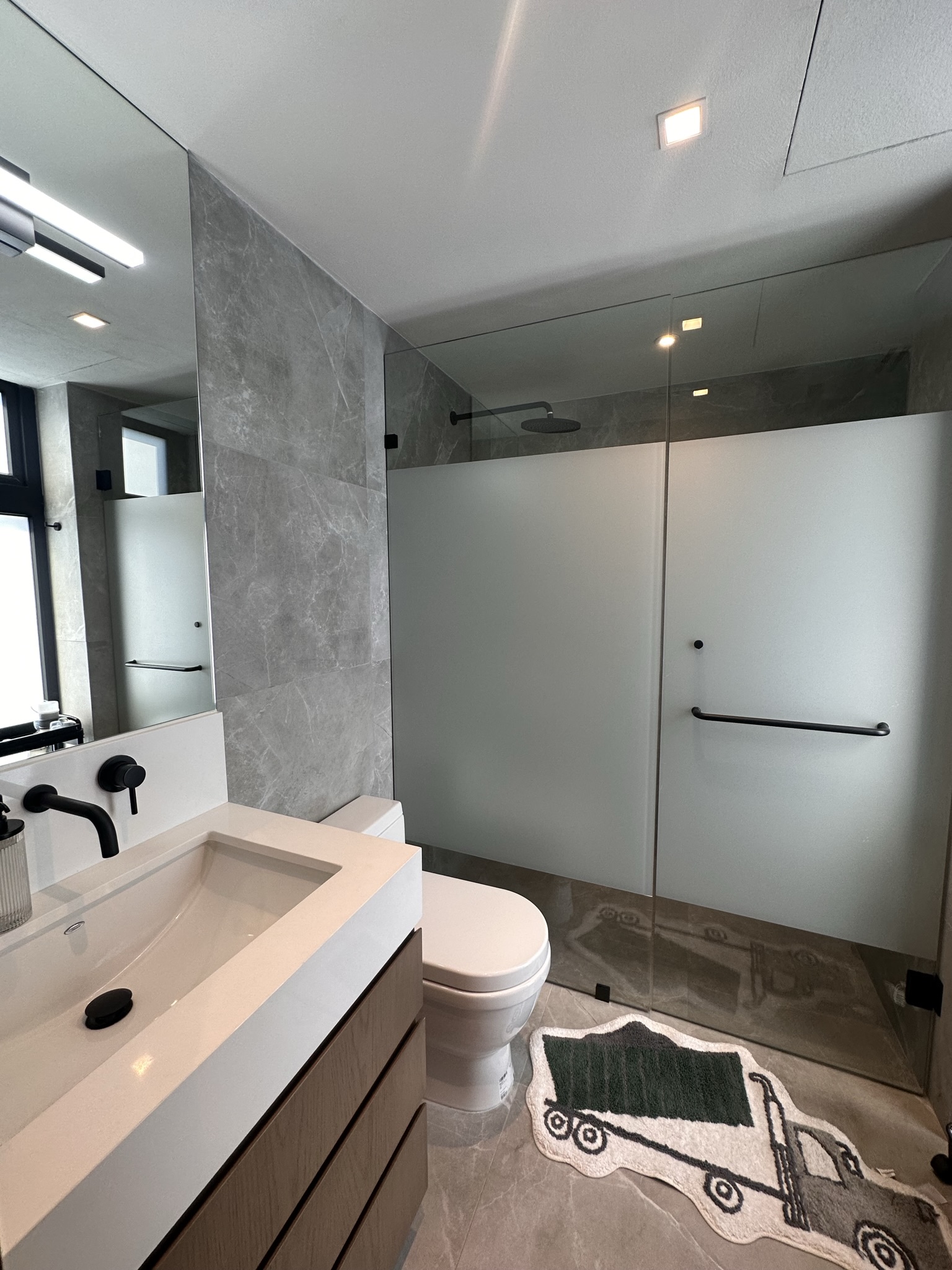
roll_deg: -0.1
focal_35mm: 14
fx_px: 513
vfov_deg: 102.1
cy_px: 635
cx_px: 476
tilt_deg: -5.8
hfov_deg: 85.7
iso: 125
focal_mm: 2.22
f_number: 2.2
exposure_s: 1/120
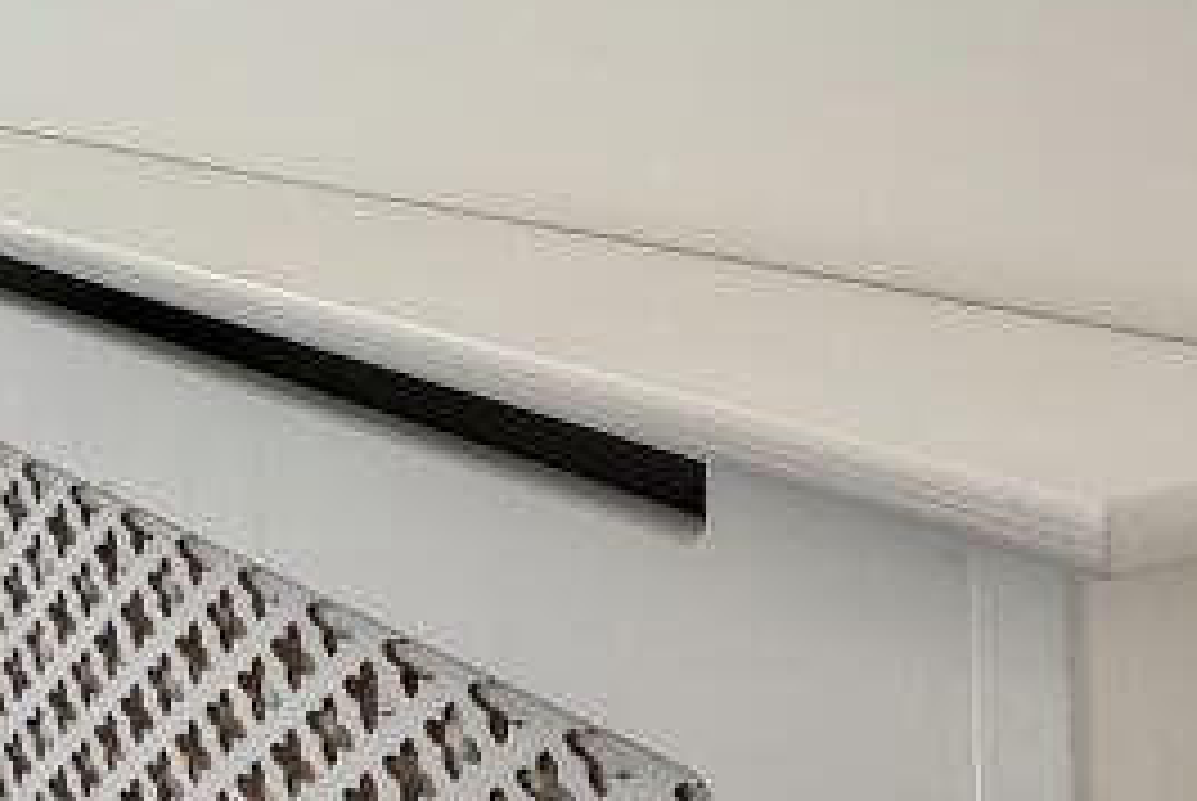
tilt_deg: +0.0
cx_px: -328
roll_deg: +1.0
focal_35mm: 56
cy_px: -99
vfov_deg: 22.7
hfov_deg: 29.3
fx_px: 1864
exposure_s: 1/100
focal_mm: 2.22
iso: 160
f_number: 2.2
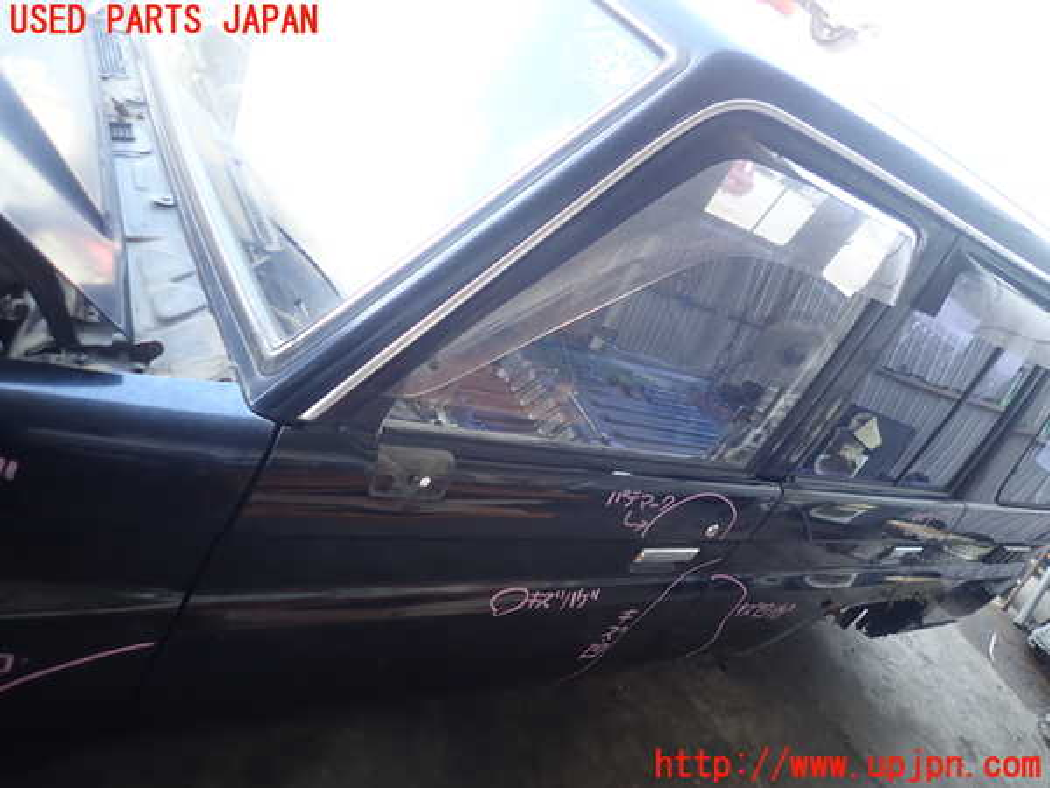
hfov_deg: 69.4
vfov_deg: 54.9
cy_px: 394
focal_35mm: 25
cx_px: 525
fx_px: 758
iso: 125
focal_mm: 4.5
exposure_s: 1/60
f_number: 2
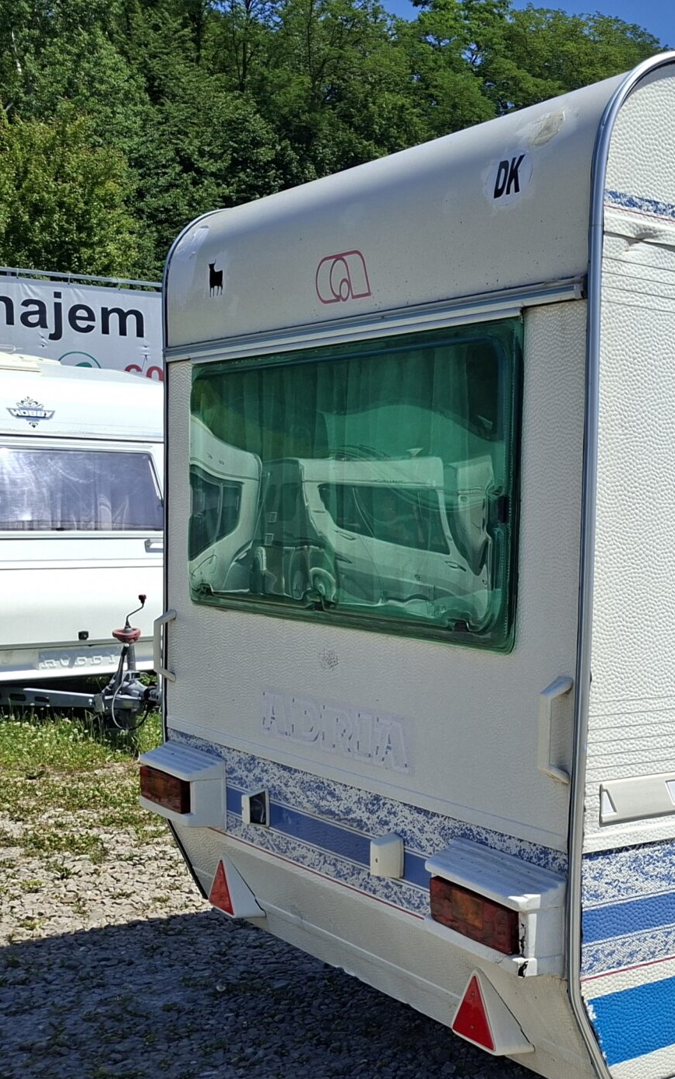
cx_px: 758
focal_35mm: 45
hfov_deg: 26.2
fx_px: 1324
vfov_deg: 44.0
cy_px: 672
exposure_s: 1/2342
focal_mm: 5.54
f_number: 1.8
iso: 40
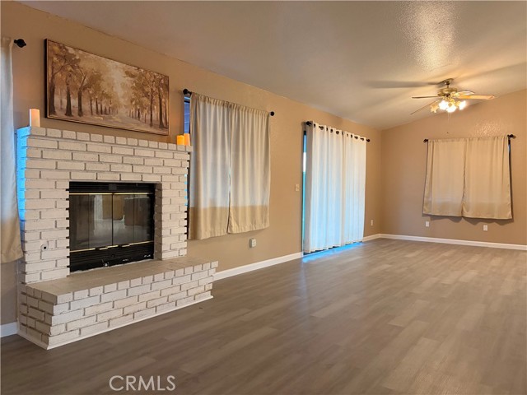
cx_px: 264
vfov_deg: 53.1
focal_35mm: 26
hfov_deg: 67.3
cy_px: 198
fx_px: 396
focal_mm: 5.96
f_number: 1.6
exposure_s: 1/60
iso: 400
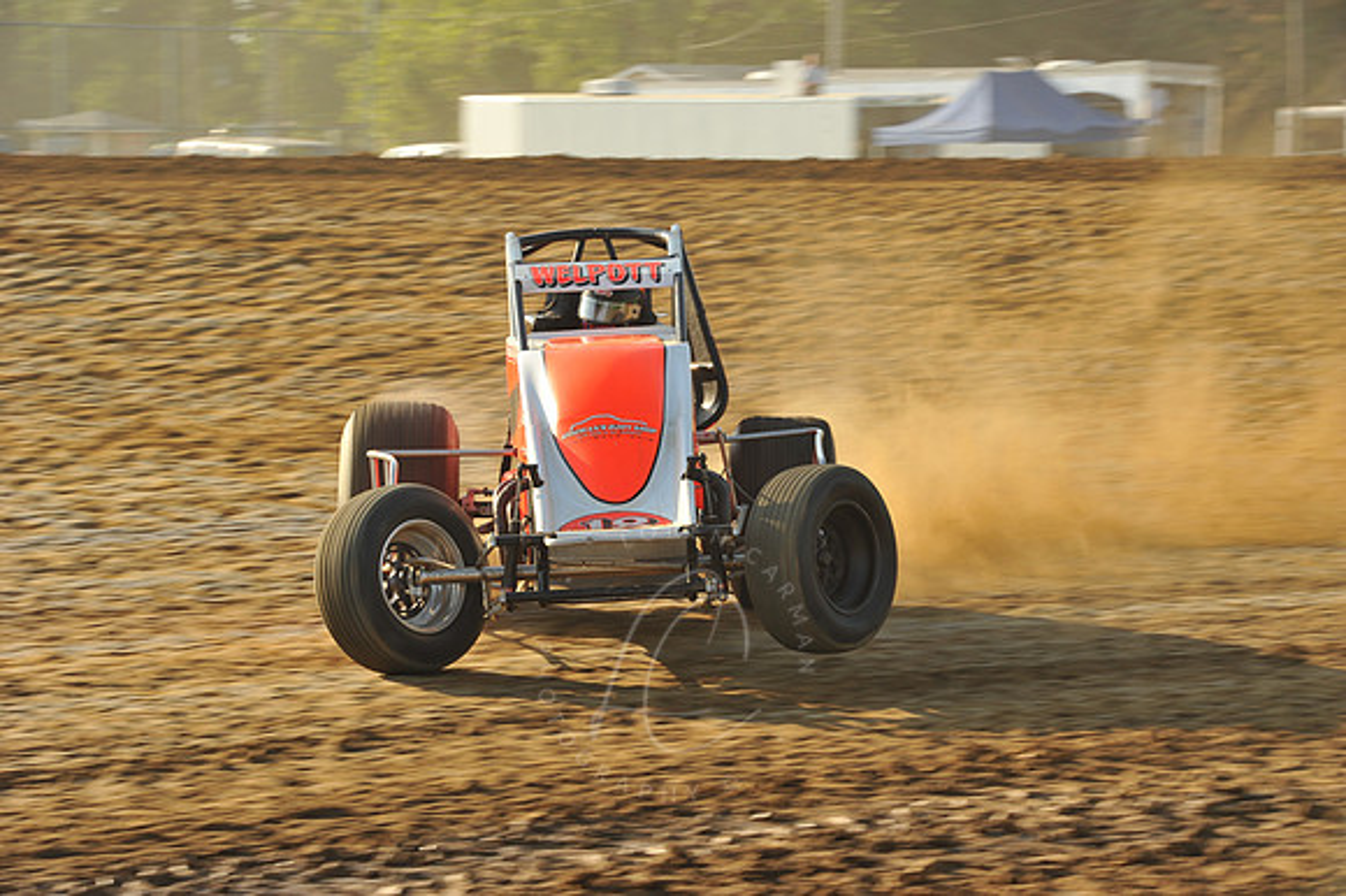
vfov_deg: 11.4
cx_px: 673
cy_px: 448
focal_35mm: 120
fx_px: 4484
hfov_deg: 17.1
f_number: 9
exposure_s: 1/320
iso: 400
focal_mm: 120
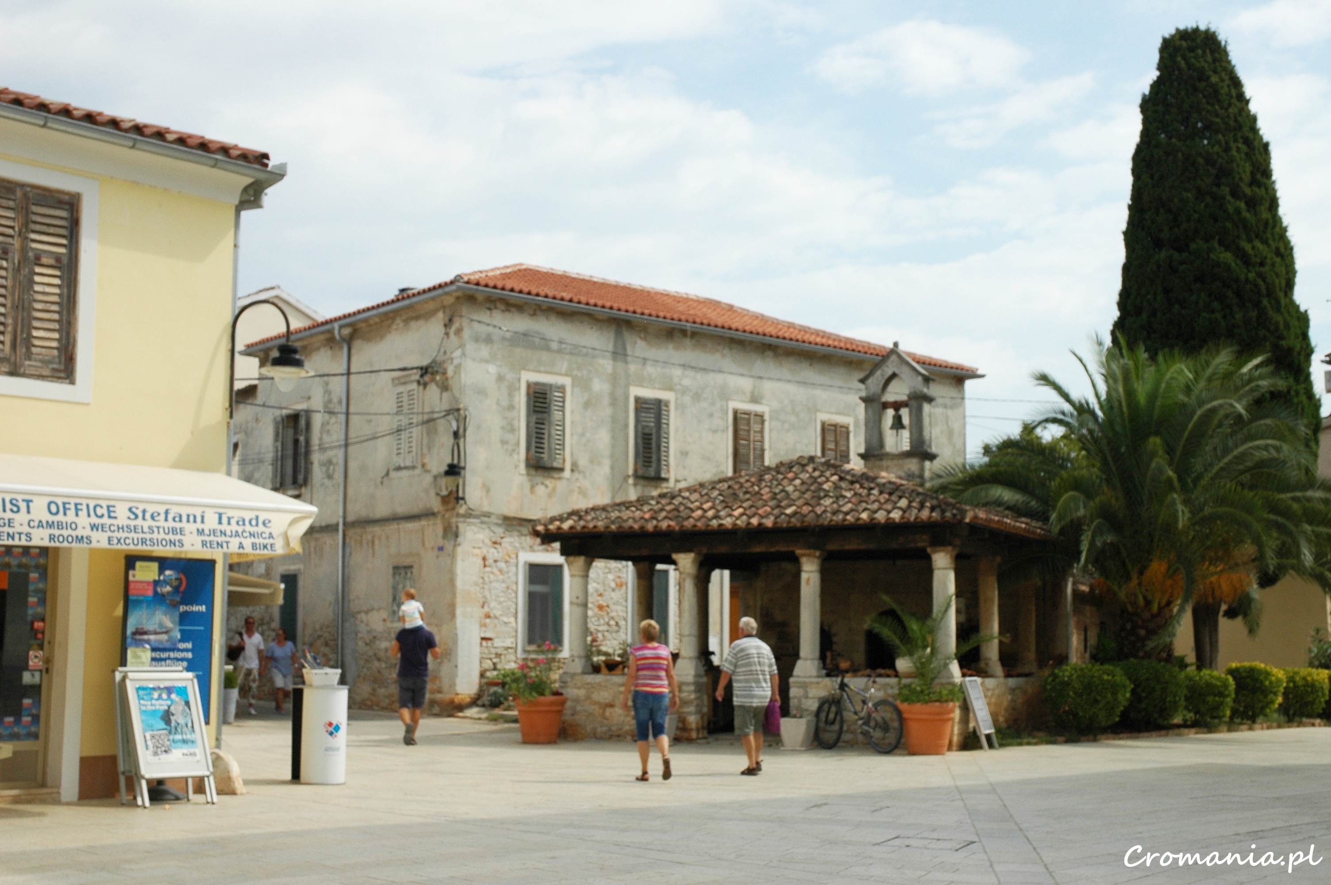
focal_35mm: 51
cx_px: 666
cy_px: 442
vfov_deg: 26.4
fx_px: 1884
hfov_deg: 38.9
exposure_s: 1/400
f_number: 11
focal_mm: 34
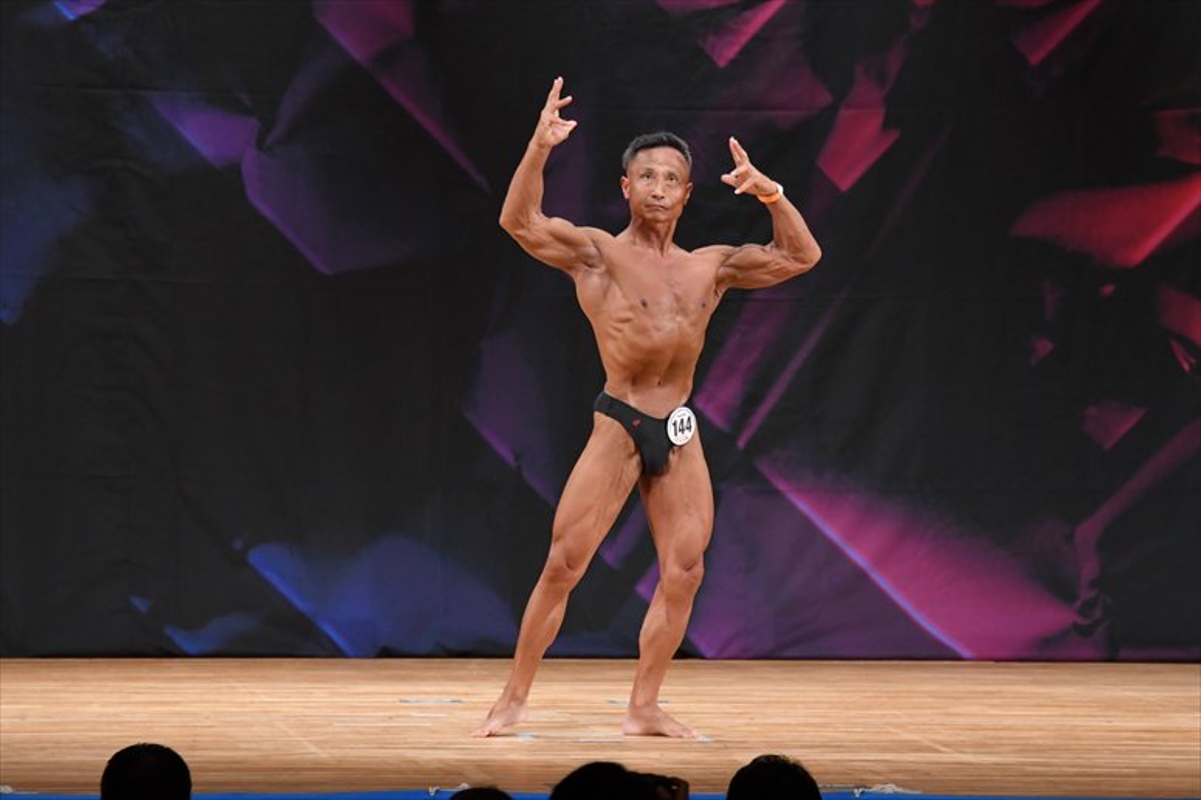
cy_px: 400
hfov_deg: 8.1
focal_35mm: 255
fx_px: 8503
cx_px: 600
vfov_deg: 5.4
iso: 3200
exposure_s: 1/400
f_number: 5.6
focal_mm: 170
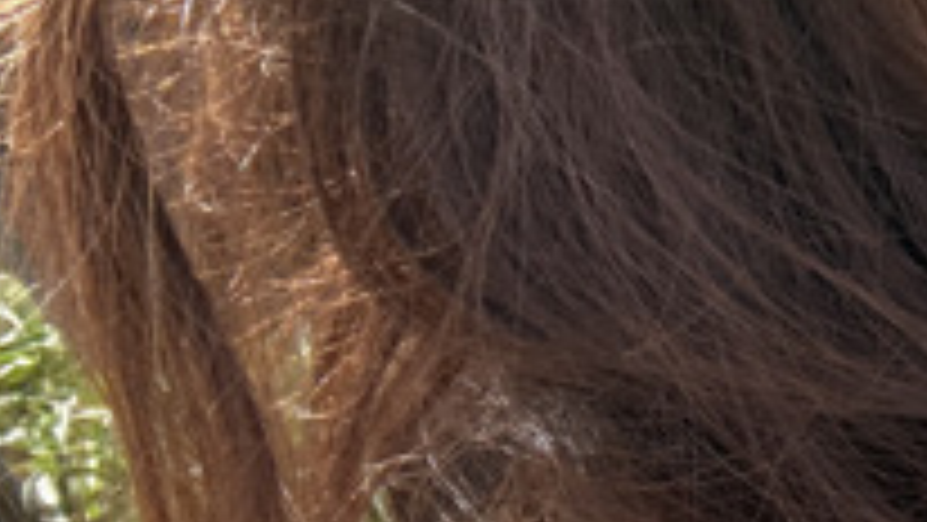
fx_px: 2090
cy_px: 920
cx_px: 1436
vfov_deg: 13.0
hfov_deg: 20.8
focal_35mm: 85
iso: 25
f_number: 1.9
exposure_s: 1/349
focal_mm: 2.69
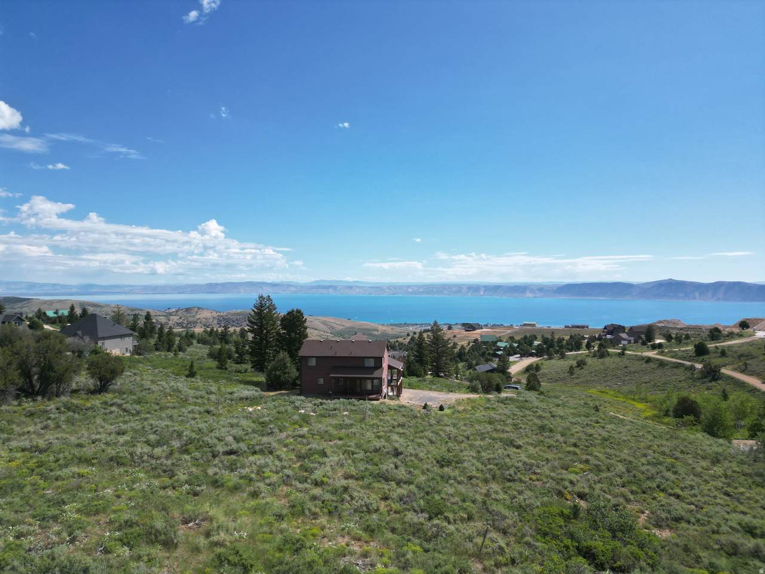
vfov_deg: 56.8
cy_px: 287
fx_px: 530
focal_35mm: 24
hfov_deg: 71.6
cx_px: 382
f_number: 1.7
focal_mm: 6.72
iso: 130
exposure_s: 1/3200
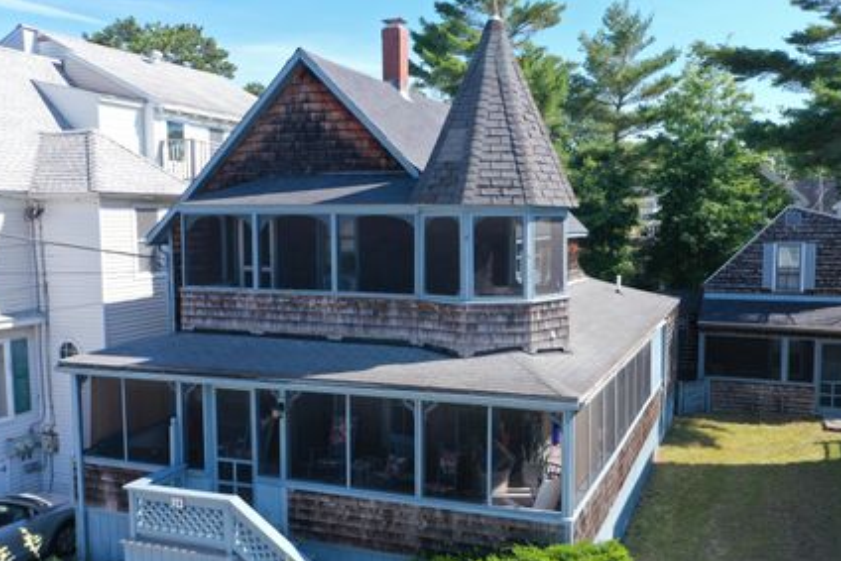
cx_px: 470
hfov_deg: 57.1
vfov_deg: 40.0
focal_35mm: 33
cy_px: 296
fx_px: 771
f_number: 5
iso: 100
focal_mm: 10.26
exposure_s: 1/240
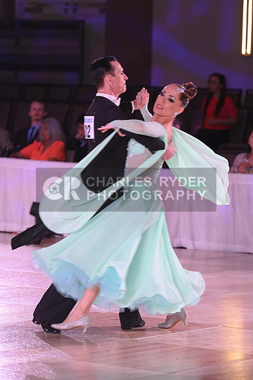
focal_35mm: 200
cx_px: 126
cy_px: 190
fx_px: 2107
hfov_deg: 6.9
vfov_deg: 10.3
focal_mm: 200
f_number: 5
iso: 1000
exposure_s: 1/200
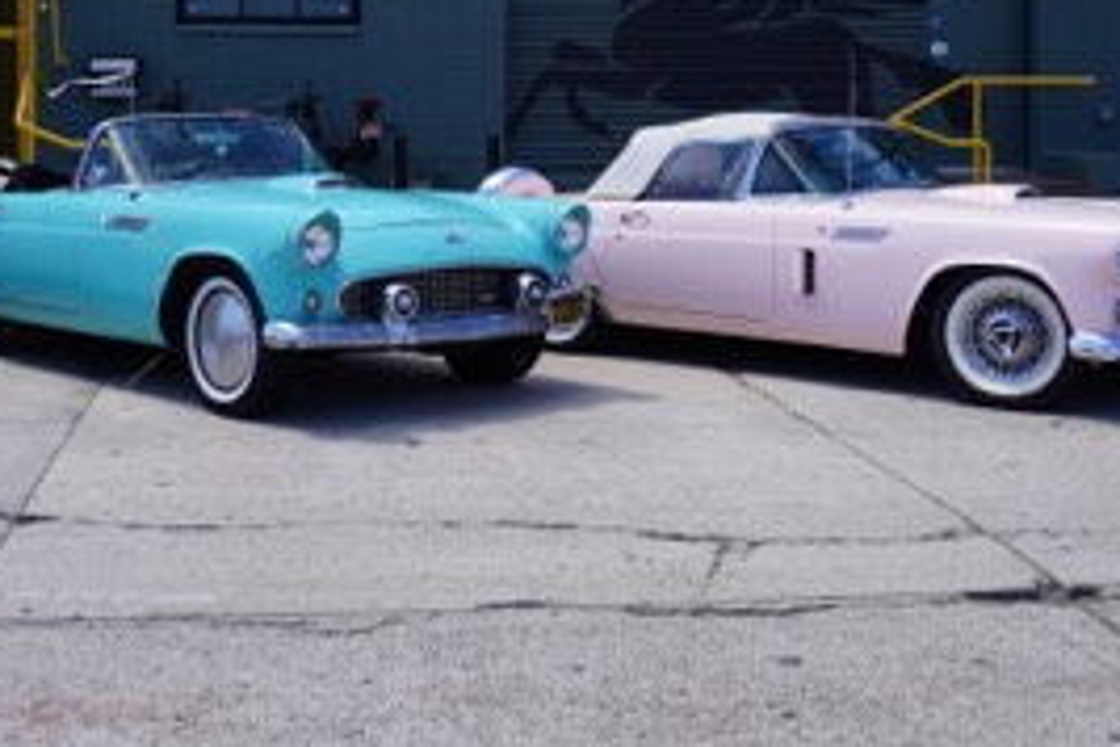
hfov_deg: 36.8
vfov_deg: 24.5
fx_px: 1680
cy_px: 113
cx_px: 461
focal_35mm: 54
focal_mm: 16
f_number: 5
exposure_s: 1/400
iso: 100
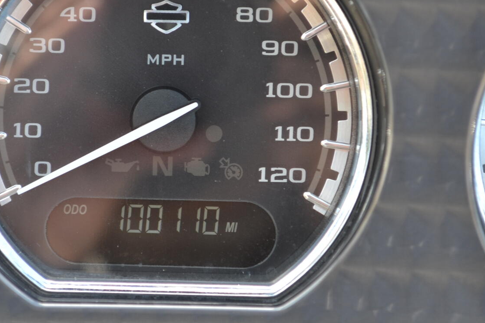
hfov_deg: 13.9
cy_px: 133
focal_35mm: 148
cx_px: 159
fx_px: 1992
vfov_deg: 9.3
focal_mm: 55
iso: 250
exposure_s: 1/125
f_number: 5.6
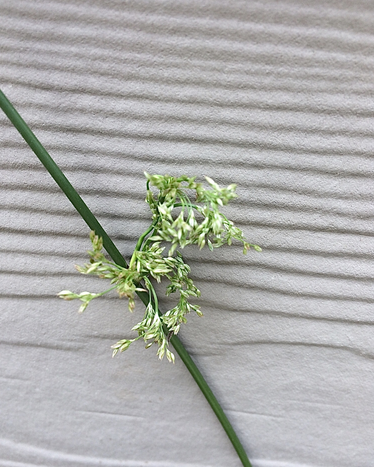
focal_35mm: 31
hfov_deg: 47.1
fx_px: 429
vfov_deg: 57.2
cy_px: 242
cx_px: 189
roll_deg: -2.9
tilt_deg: -38.9
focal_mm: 4.15
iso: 32
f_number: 2.2
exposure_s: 1/258
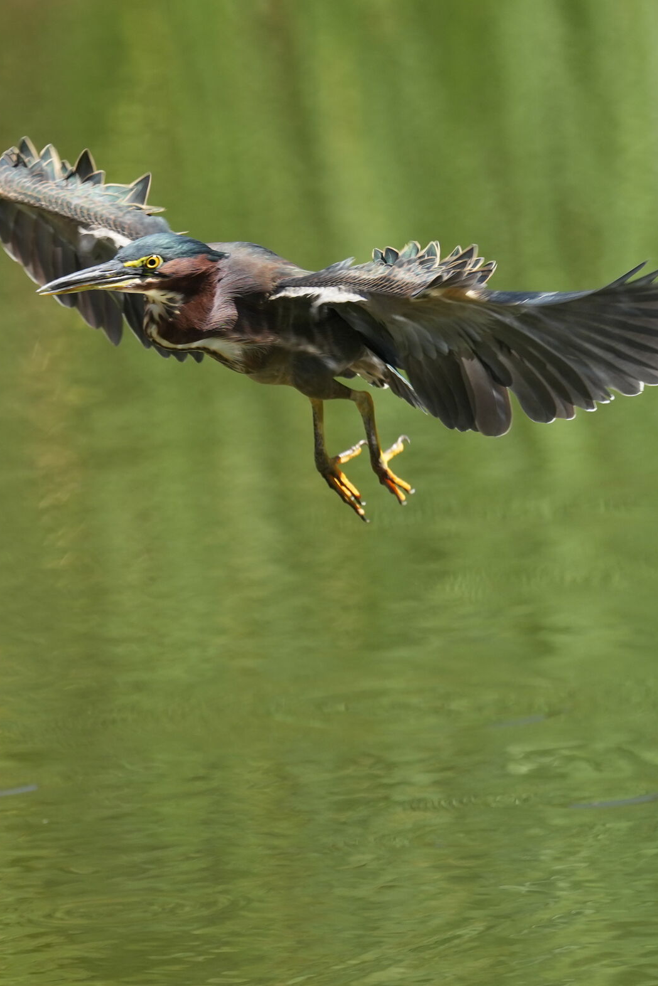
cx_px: 31
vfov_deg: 1.9
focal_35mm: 1099
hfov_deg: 1.3
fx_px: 30129
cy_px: 271
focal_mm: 400
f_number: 4.5
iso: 400
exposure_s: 1/1250
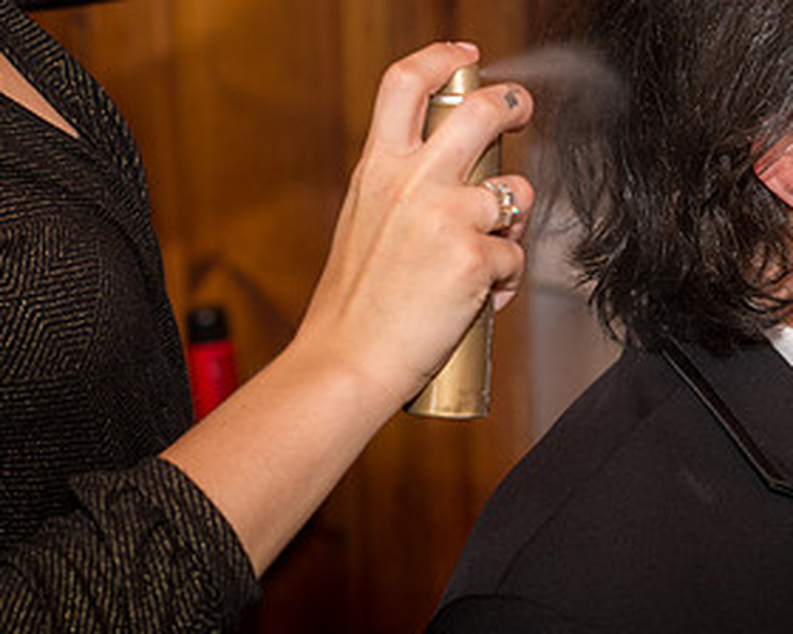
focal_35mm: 165
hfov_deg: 11.7
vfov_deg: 9.3
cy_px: 116
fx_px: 3873
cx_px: 595
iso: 400
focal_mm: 85
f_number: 4.8
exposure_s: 1/125
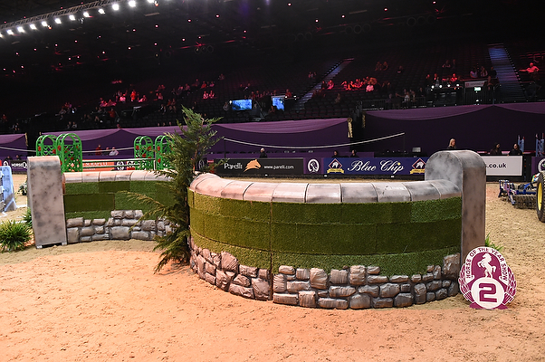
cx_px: 272
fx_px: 423
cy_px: 181
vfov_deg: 46.3
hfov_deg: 65.5
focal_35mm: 28
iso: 6400
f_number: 4
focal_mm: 28
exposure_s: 1/200
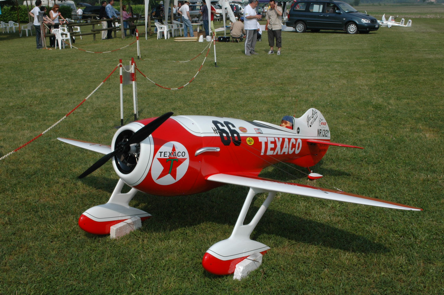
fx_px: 591
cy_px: 148
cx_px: 222
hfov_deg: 41.1
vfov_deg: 28.0
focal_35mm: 48
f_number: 18
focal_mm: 32
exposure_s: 1/125
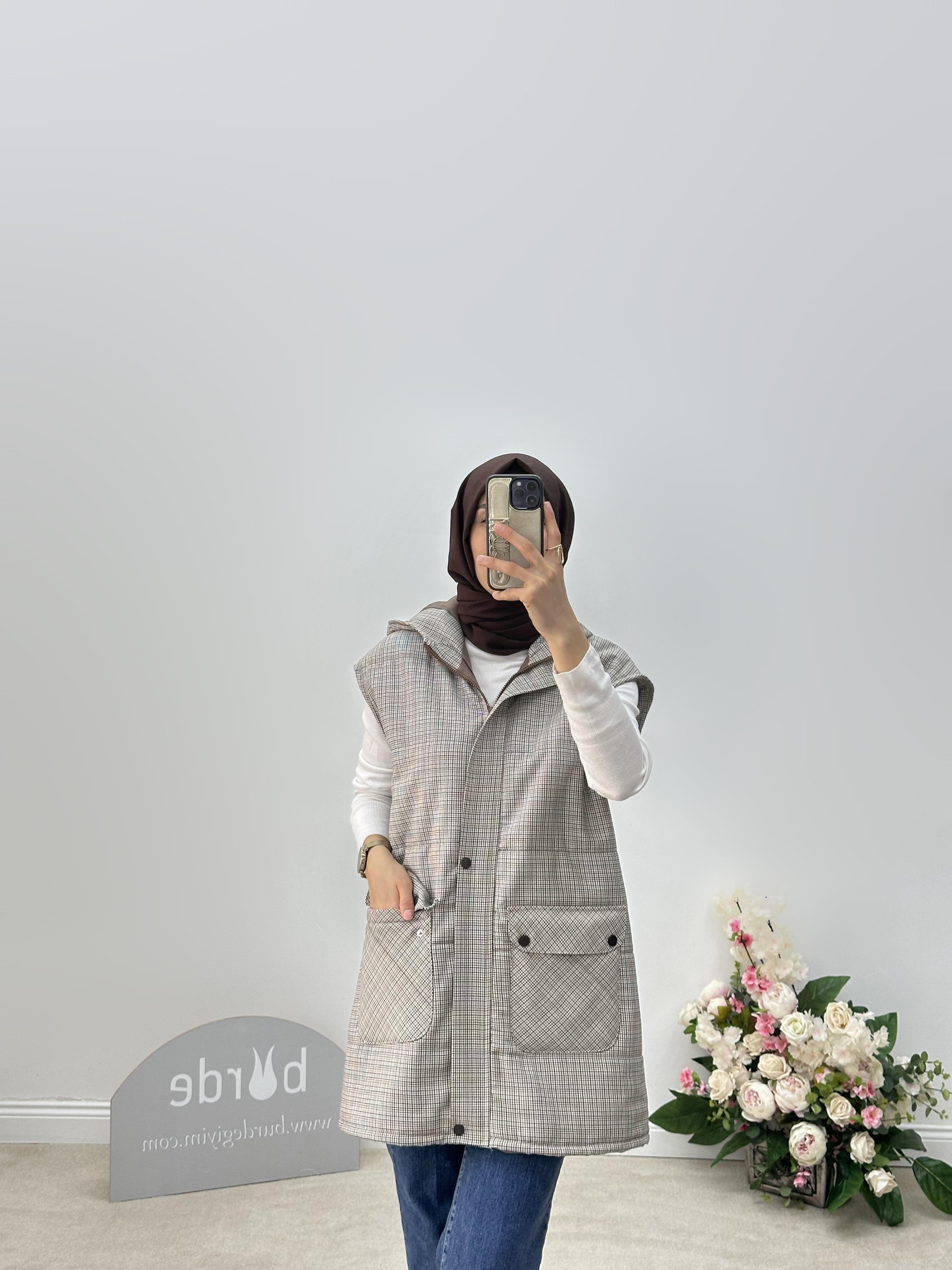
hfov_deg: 30.3
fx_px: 1760
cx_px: 476
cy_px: 635
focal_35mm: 48
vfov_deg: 39.7
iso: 50
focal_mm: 6.86
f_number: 1.78
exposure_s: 1/138
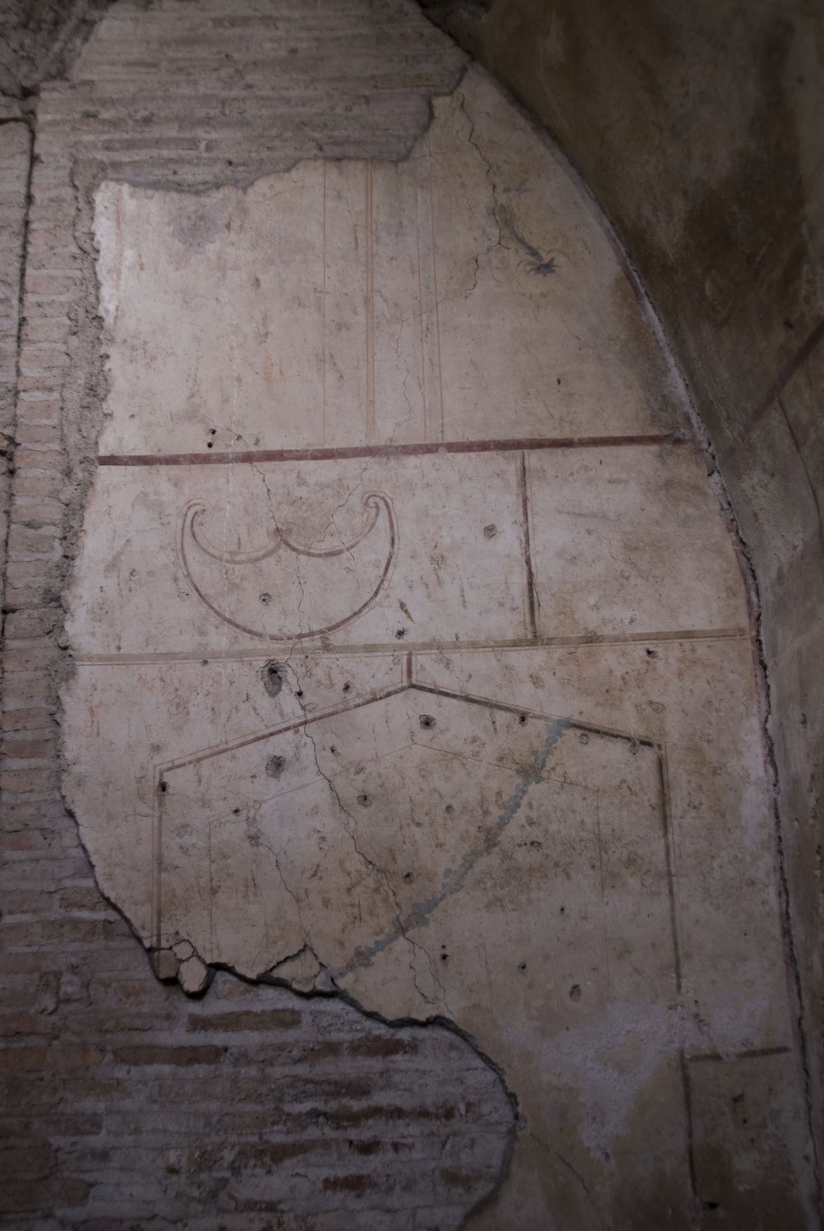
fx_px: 1266
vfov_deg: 51.8
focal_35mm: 37
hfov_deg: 36.0
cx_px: 422
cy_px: 631
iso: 200
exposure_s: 1/50
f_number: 3.5
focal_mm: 24
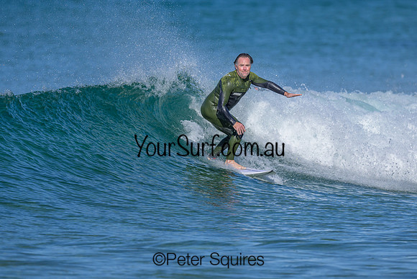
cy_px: 107
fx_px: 12662
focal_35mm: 1093
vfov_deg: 1.3
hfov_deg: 1.9
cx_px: 227
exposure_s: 1/2000
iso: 220
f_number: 6.3
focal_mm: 800
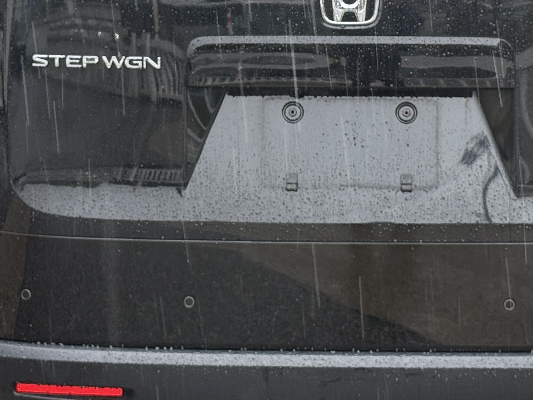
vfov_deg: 13.2
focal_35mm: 111
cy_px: 31
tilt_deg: -6.7
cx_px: 340
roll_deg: +1.5
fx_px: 1709
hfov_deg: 17.7
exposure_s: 1/121
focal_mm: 6.76
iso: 64
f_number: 1.78
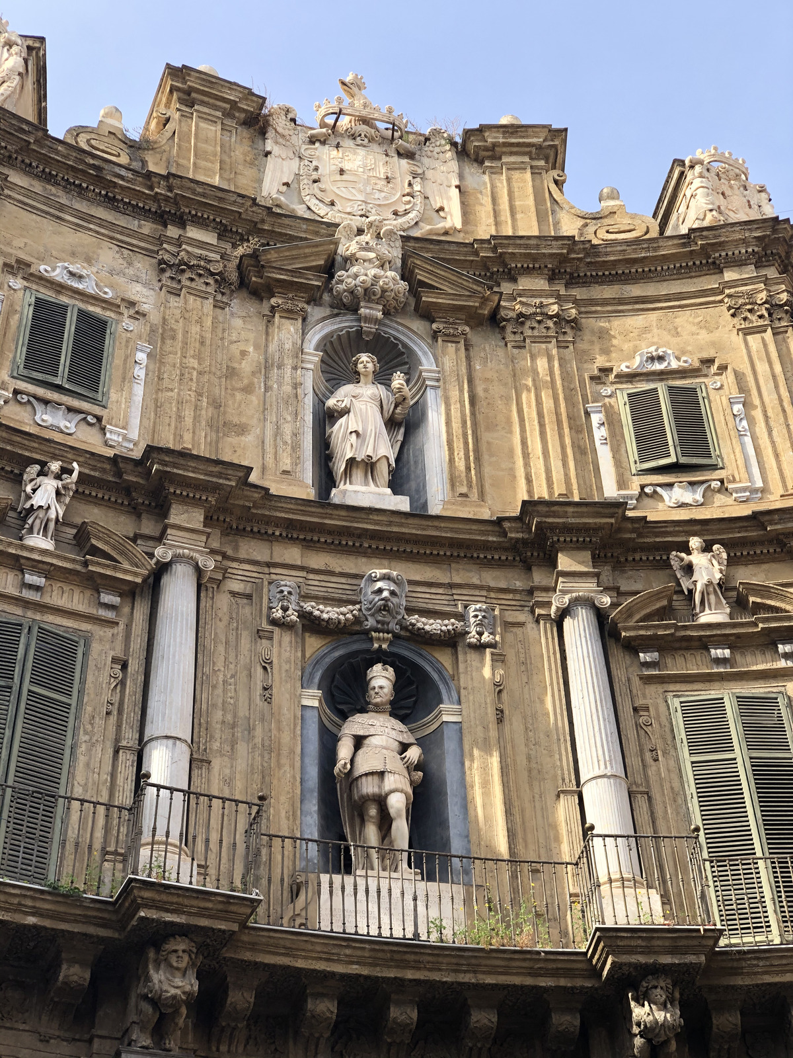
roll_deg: +2.6
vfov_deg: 36.8
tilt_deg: +41.5
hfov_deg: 28.0
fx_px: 1588
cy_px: 529
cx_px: 396
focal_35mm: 52
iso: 16
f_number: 2.4
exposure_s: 1/340
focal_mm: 6
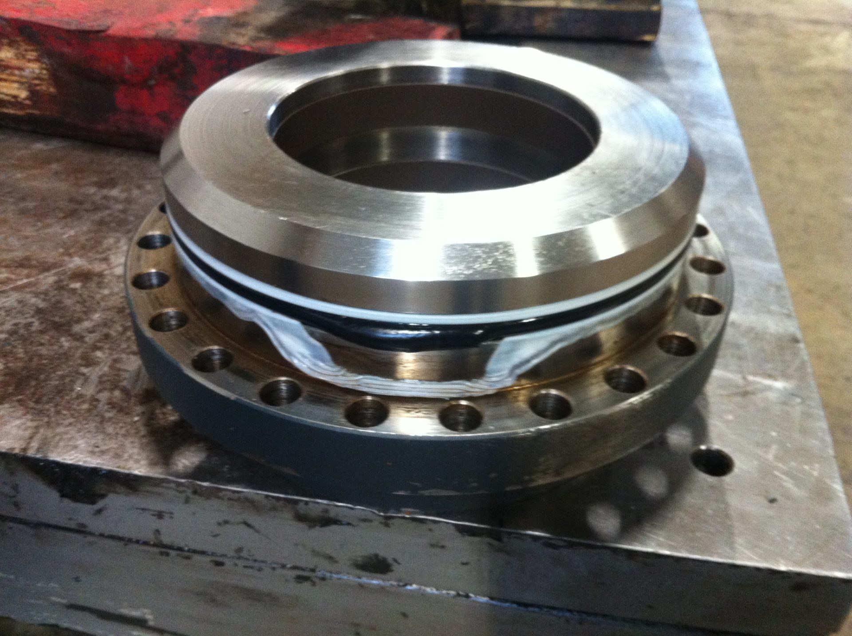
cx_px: 426
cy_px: 318
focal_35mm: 35
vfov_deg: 40.6
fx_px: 860
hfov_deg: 52.7
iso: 320
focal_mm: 3.85
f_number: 2.8
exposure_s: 1/17
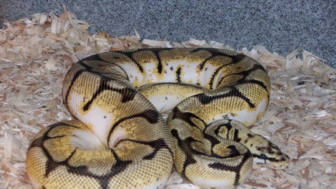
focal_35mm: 90
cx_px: 169
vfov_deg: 13.4
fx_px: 802
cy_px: 127
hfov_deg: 23.7
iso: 160
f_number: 4.6
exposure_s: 1/83.1
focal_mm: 13.7
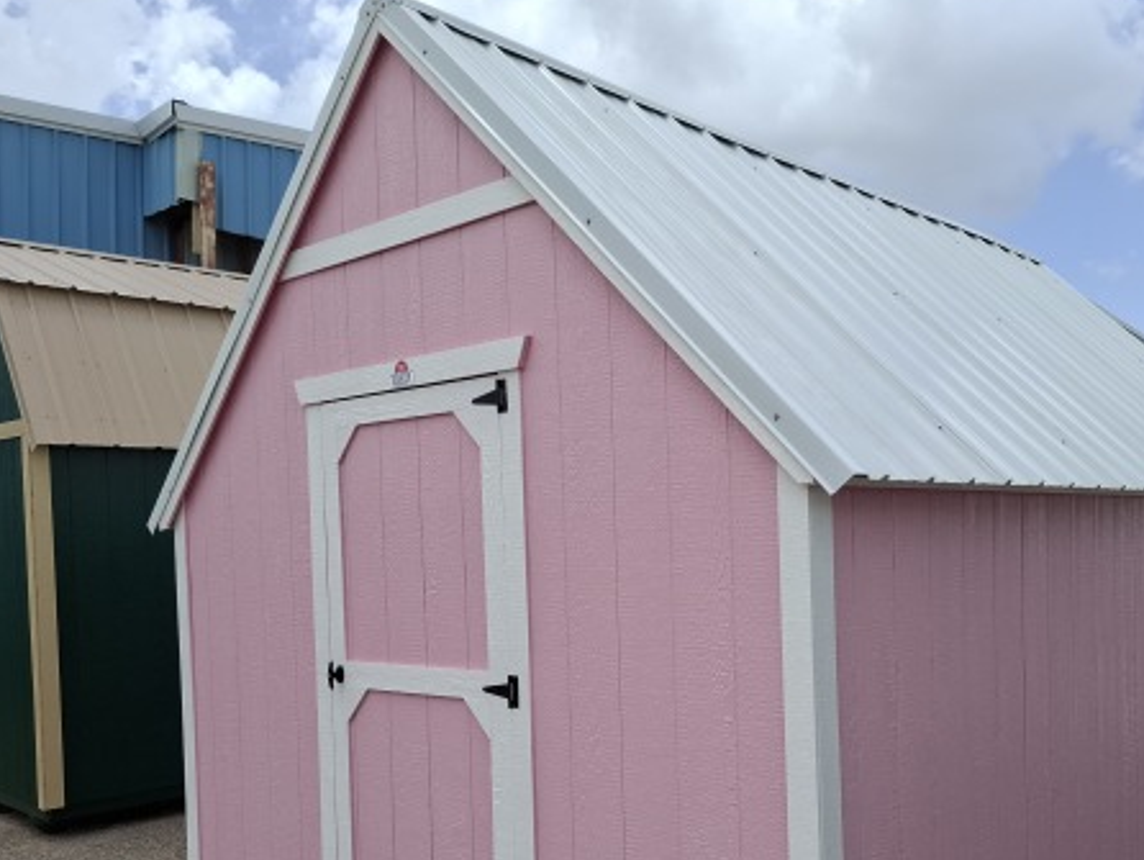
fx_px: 1091
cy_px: 578
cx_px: 626
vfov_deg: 42.4
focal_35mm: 33
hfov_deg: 55.2
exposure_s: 1/2096
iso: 50
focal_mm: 5.54
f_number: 1.8
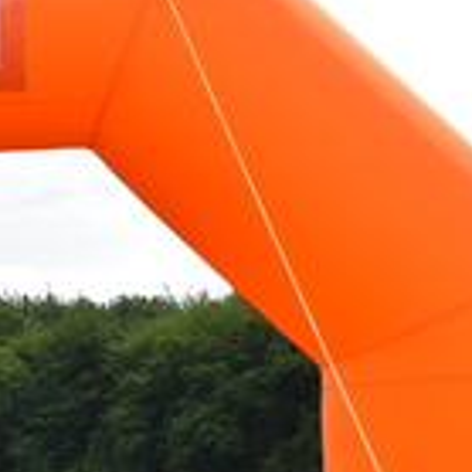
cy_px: 497
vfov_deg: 10.7
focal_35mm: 162
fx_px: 2499
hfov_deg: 10.3
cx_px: -323
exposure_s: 1/1600
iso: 400
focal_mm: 32
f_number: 7.1
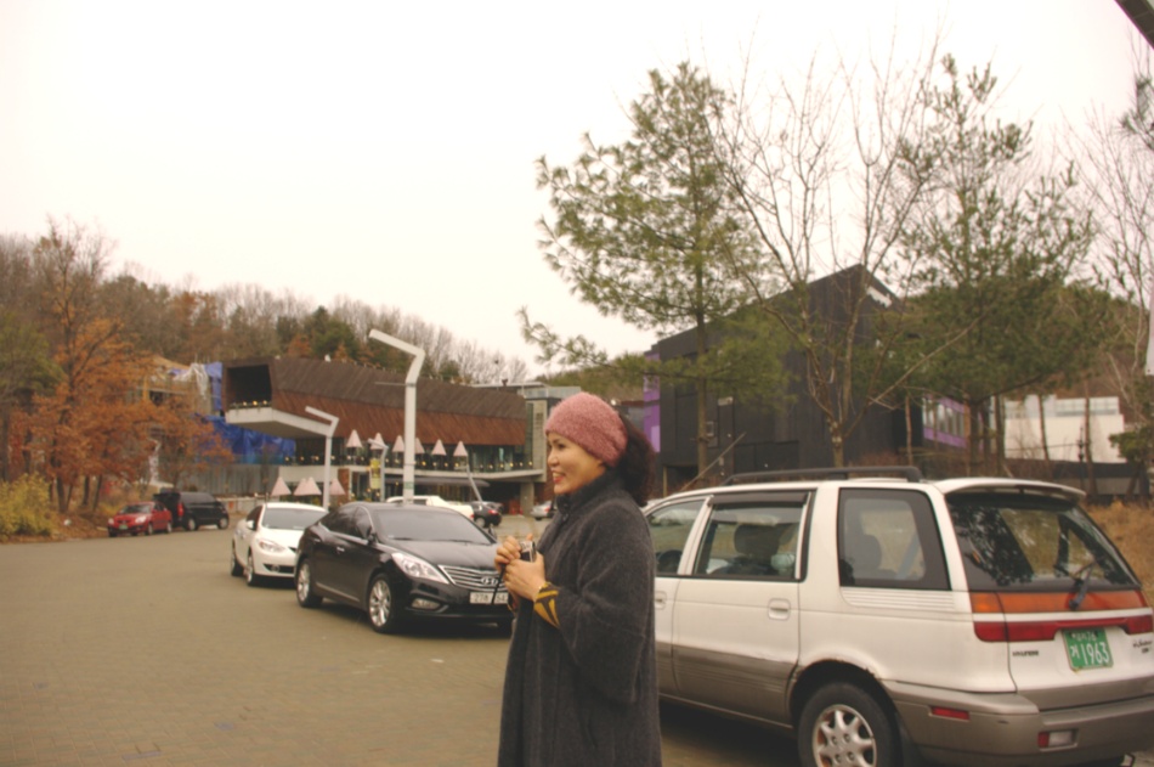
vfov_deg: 43.5
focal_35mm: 30
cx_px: 577
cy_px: 384
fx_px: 961
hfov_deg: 62.0
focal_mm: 20
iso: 200
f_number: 8
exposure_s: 1/180
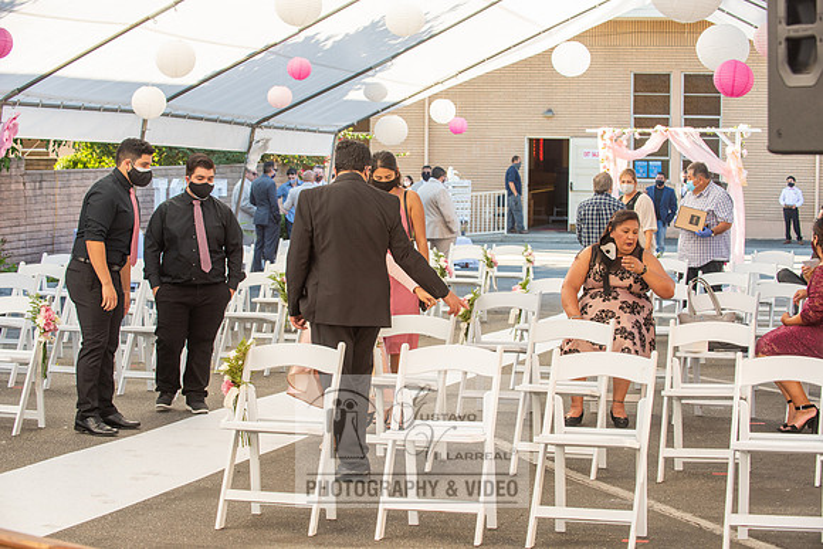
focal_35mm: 80
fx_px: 1829
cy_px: 274
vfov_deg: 17.1
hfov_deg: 25.4
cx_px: 412
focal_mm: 80
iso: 320
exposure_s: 1/160
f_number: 6.3
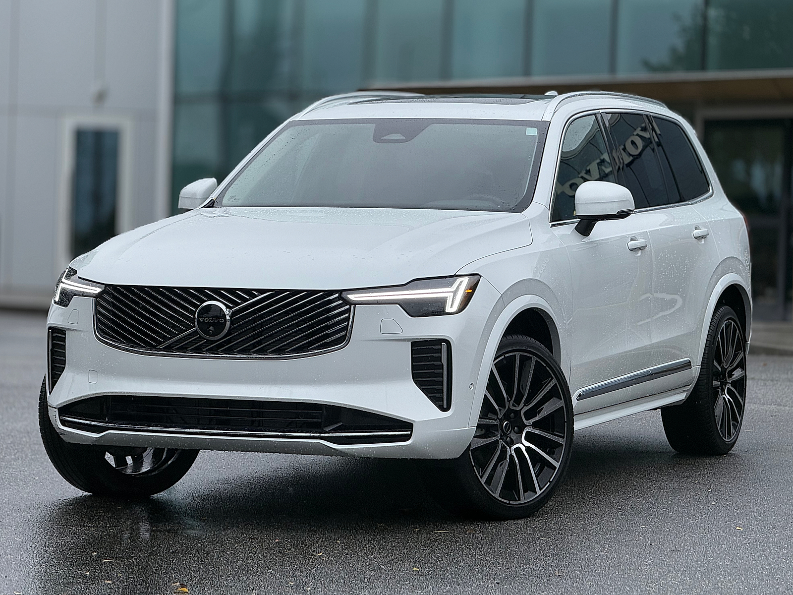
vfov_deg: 12.3
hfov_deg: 16.4
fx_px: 2749
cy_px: 298
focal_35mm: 120
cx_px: 396
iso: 50
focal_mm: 15.66
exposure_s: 1/840
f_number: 2.8
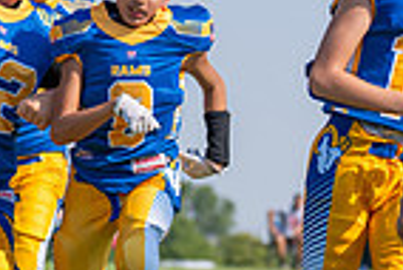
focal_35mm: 287
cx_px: 136
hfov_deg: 7.2
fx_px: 3216
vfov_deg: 4.8
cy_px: 158
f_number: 2.8
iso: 160
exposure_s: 1/3200
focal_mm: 70
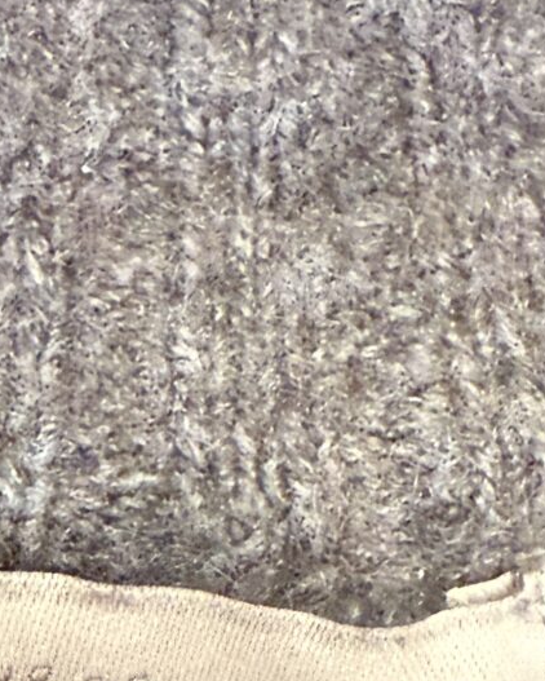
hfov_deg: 16.7
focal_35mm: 91
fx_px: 1834
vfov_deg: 19.7
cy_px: 837
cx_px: 77
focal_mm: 2.22
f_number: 2.2
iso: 1000
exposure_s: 1/60
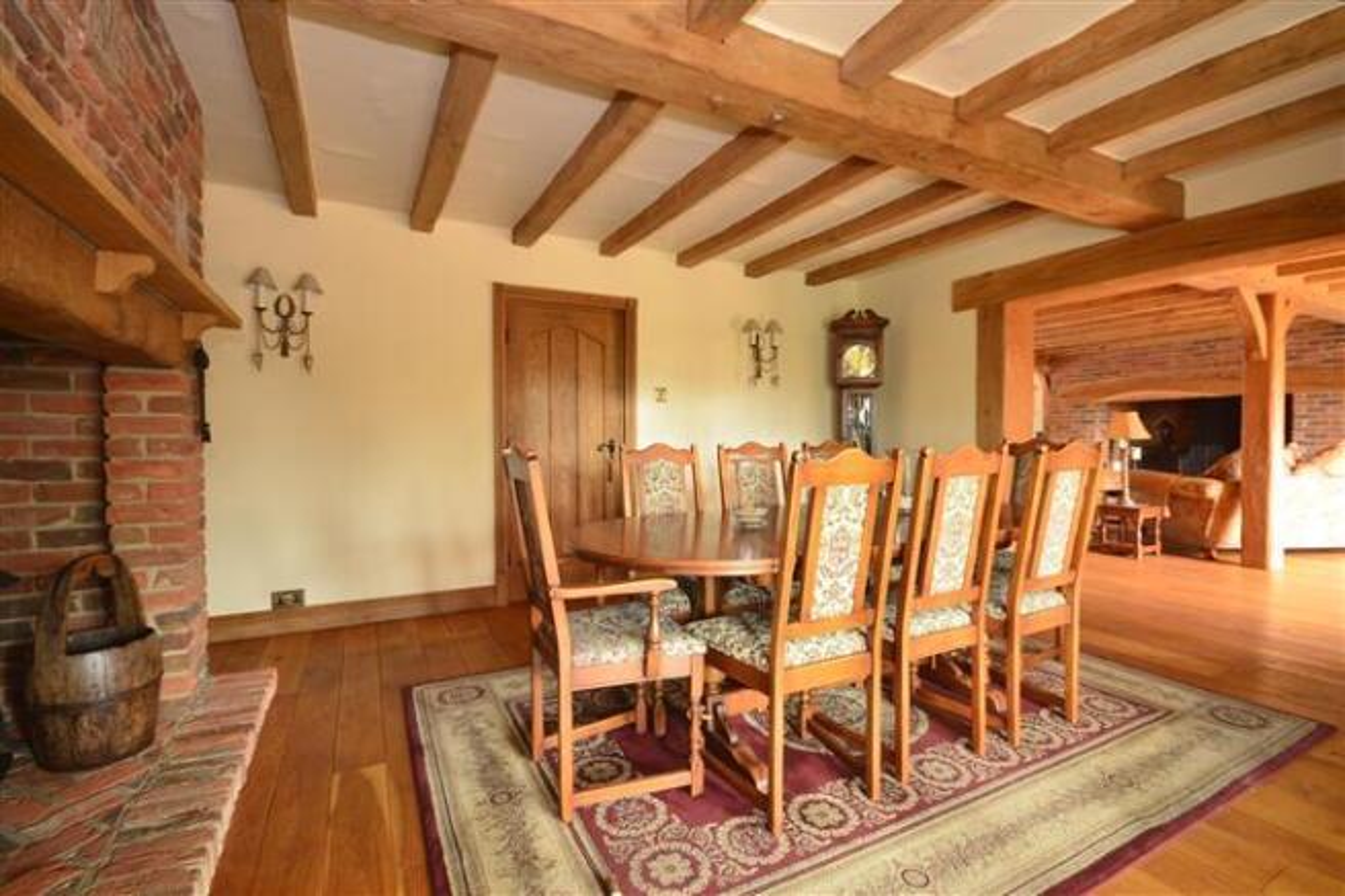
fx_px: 560
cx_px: 672
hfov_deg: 100.4
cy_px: 448
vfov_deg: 77.3
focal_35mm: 15
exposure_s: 3
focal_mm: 10
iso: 200
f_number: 8
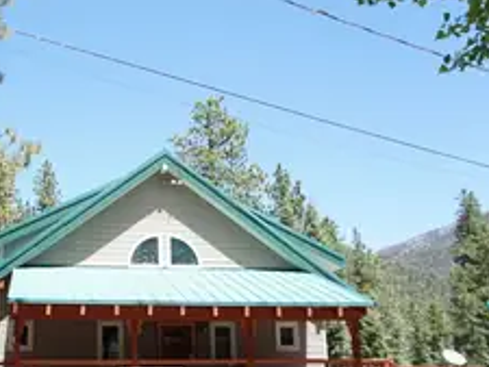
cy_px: 262
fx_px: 579
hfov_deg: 43.7
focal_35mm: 41
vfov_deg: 34.6
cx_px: 102
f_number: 5.6
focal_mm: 16
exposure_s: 1/160
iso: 100
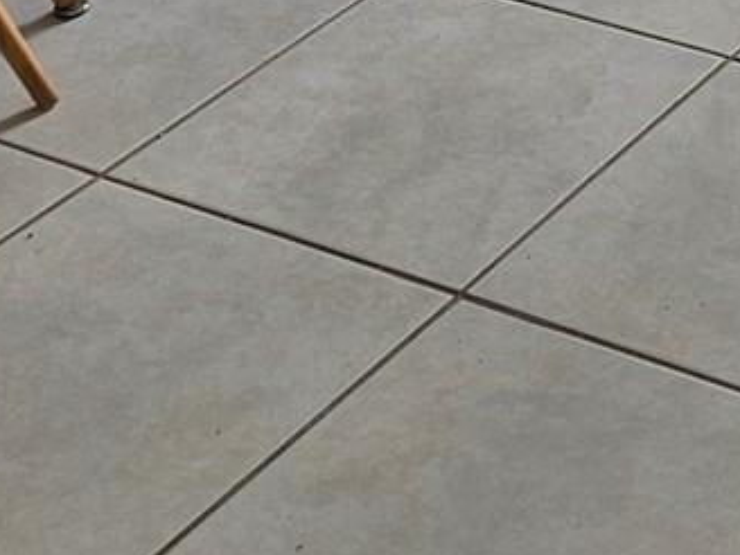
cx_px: 1090
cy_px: -571
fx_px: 2501
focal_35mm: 117
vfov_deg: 11.4
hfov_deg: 15.6
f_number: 1.8
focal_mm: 5
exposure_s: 1/180
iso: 64
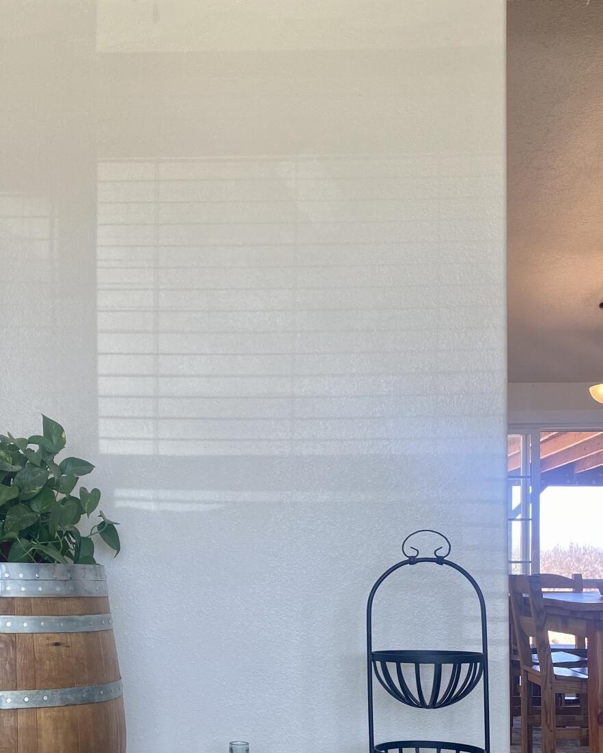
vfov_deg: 39.2
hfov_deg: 32.5
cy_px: 571
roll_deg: -0.7
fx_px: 1026
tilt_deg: +1.3
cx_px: 196
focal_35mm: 46
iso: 50
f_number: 1.8
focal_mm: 4.25
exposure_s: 1/121
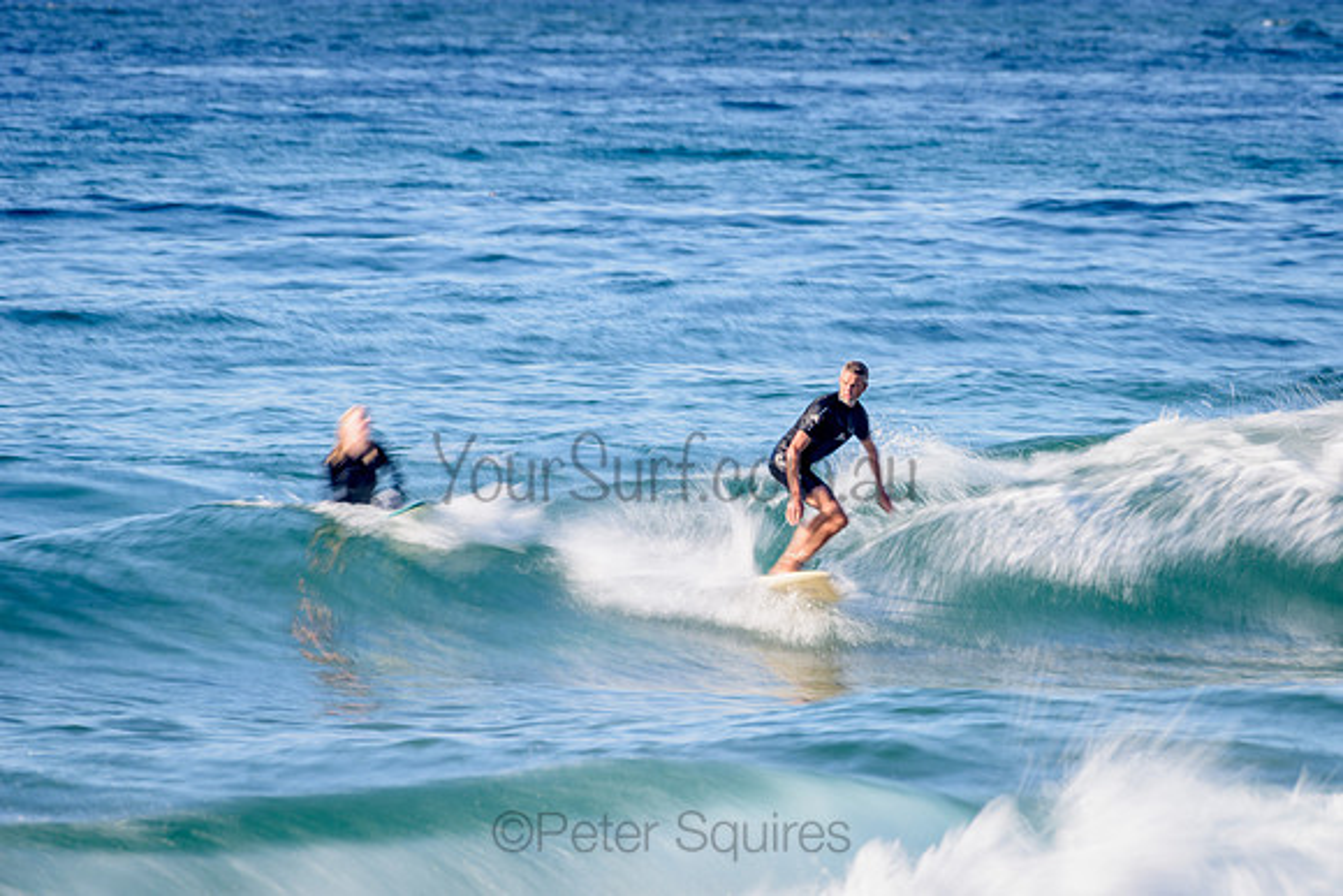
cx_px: 823
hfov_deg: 3.4
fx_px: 22871
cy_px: 474
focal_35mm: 613
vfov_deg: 2.2
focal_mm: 500
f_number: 10
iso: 31
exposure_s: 1/13
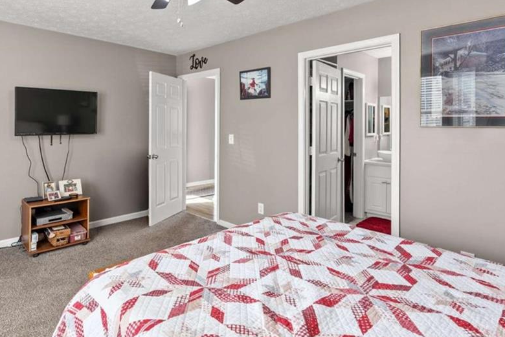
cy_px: 133
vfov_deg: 58.9
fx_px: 295
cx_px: 204
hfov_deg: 80.3
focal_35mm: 21
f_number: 10
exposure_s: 1/3
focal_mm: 16
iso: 200
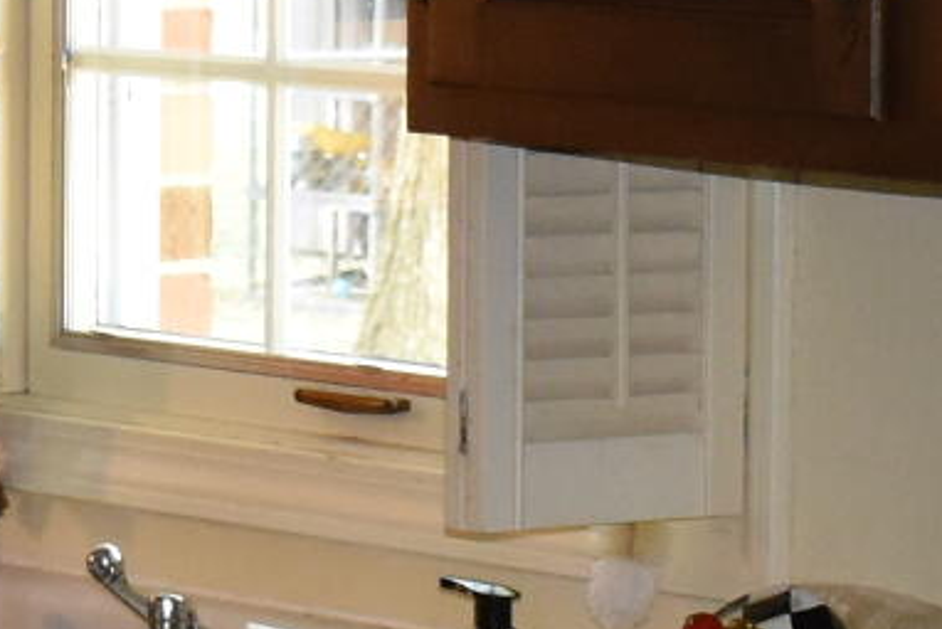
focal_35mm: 259
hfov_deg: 7.8
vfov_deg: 5.3
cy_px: 42
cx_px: -441
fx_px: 6779
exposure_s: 1/60
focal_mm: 22
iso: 1400
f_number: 3.8
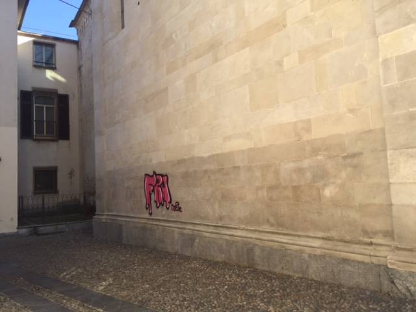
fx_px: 349
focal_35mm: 29
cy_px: 156
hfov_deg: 61.7
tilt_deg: +5.2
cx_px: 208
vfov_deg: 48.2
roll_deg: +1.3
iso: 32
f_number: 2.2
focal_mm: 4.15
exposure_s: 1/507
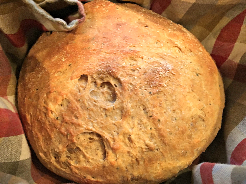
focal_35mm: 29
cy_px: 92
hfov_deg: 61.7
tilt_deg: -62.3
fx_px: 206
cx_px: 123
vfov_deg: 48.2
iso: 200
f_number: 2.2
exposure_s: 1/24
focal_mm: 4.15
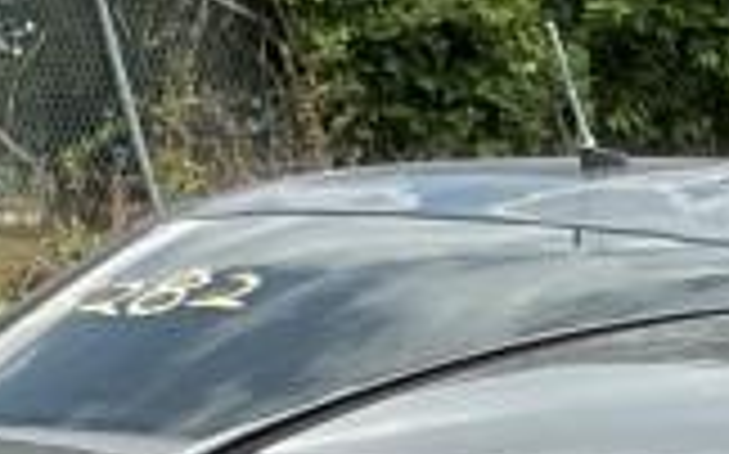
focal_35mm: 243
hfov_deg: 8.5
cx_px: 972
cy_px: 1847
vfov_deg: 4.8
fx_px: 4824
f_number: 1.8
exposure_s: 1/759
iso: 16
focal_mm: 3
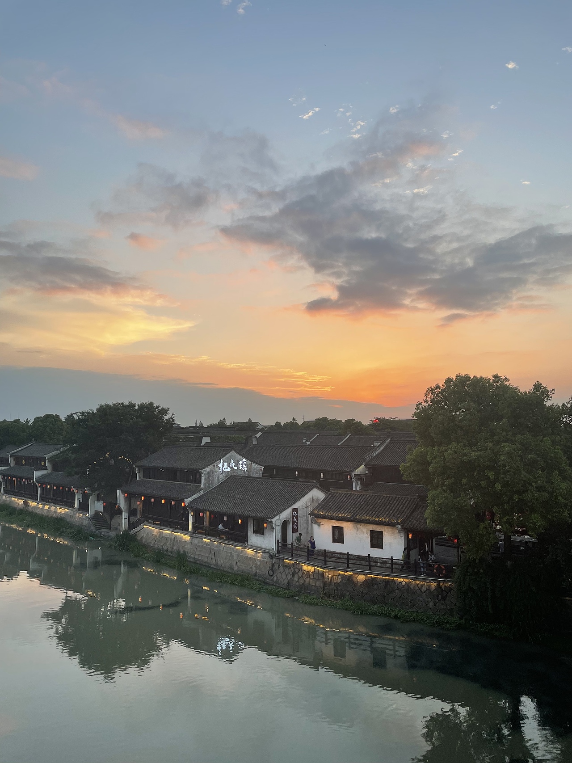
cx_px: 286
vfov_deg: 67.3
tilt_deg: +6.0
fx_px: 573
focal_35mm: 26
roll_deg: +0.3
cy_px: 382
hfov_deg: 53.1
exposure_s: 1/319
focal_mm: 4.2
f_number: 1.6
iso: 32
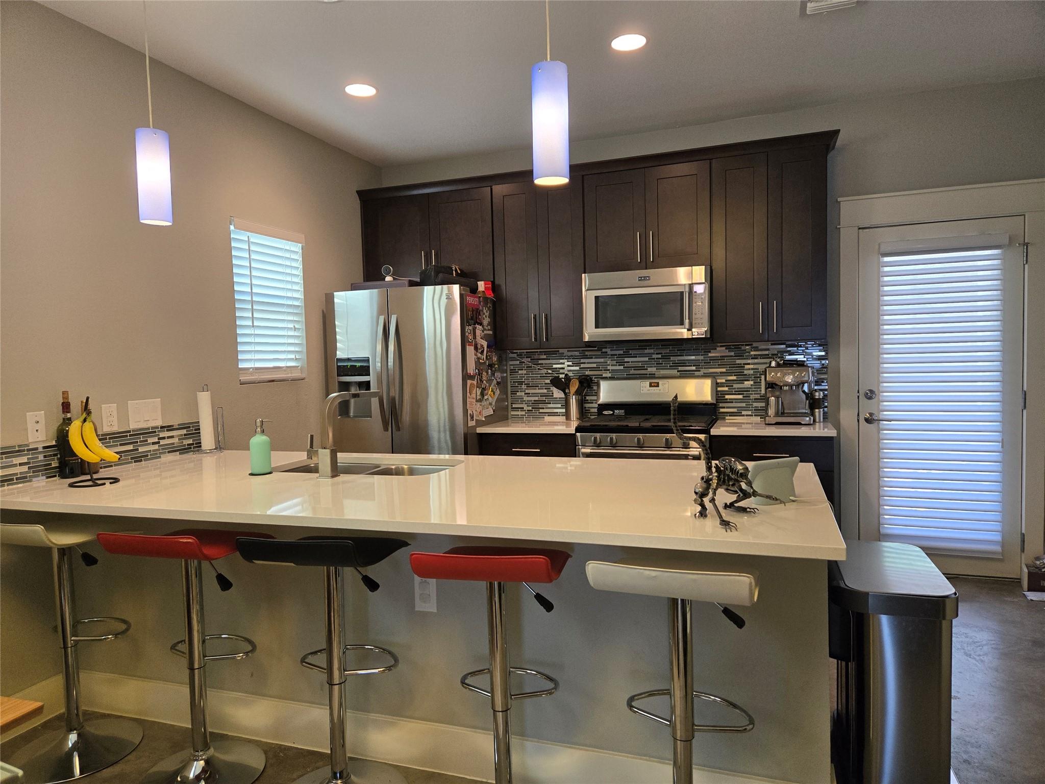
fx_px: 694
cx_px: 522
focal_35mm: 23
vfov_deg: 58.9
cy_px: 392
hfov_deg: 73.9
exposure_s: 1/120
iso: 250
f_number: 1.8
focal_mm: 5.4
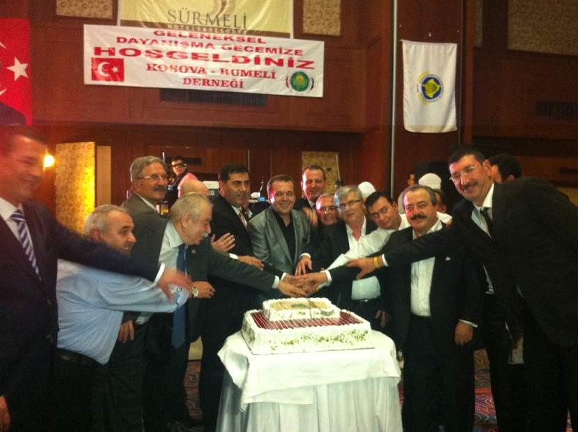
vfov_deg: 40.6
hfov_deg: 52.7
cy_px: 216
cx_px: 289
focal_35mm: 35
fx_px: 584
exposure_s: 1/15
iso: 400
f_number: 2.8
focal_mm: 3.85
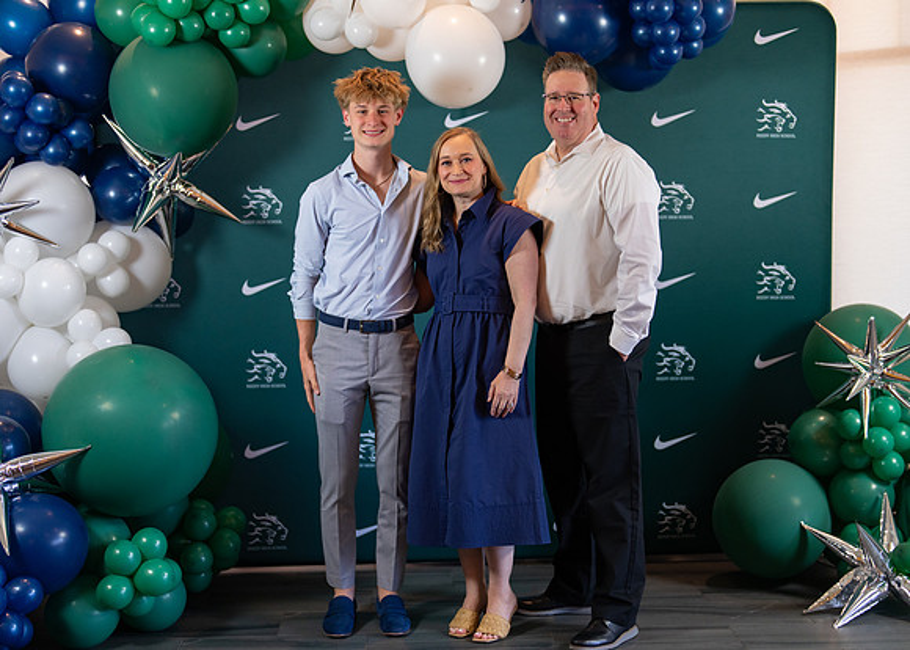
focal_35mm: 55
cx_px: 486
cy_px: 325
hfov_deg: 35.3
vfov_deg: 25.6
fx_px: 1430
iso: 500
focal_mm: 50
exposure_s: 1/400
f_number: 1.2
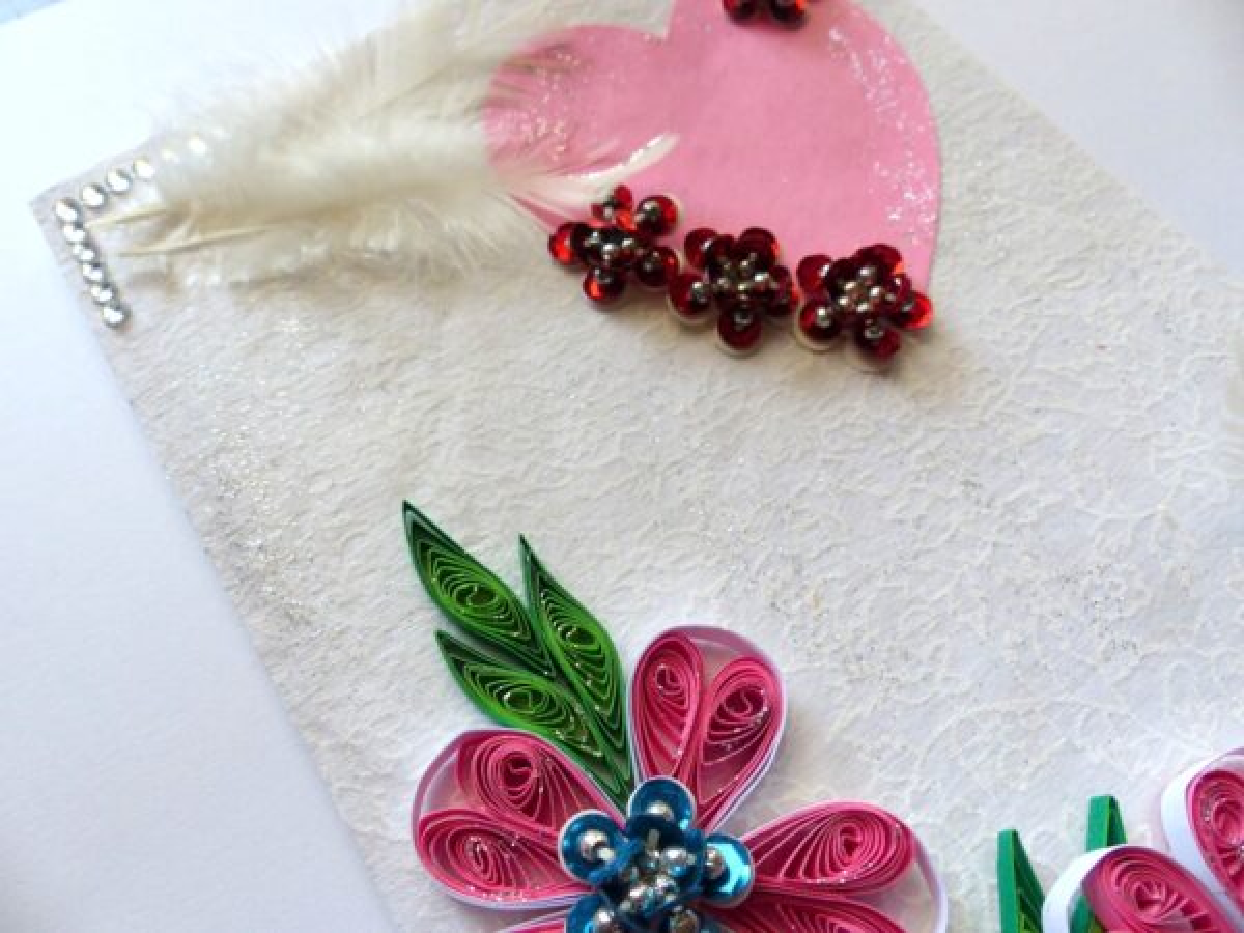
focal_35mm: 25
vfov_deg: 54.9
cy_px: 466
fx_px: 898
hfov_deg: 69.4
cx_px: 622
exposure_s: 1/100
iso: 100
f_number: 2.8
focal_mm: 4.5
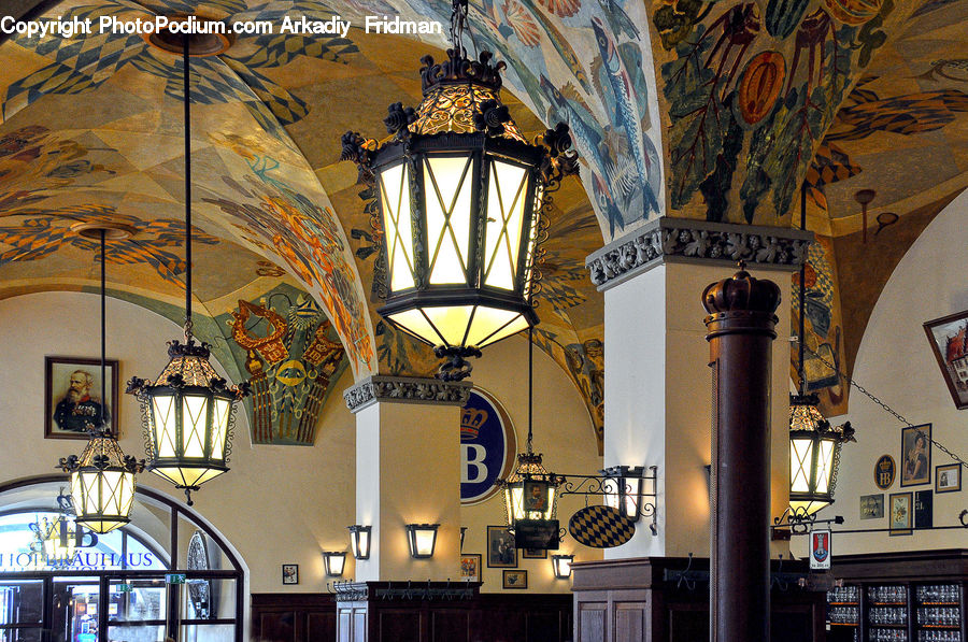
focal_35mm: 52
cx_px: 484
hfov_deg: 37.9
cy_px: 321
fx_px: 1409
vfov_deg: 25.7
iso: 500
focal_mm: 35
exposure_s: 1/25
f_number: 7.1
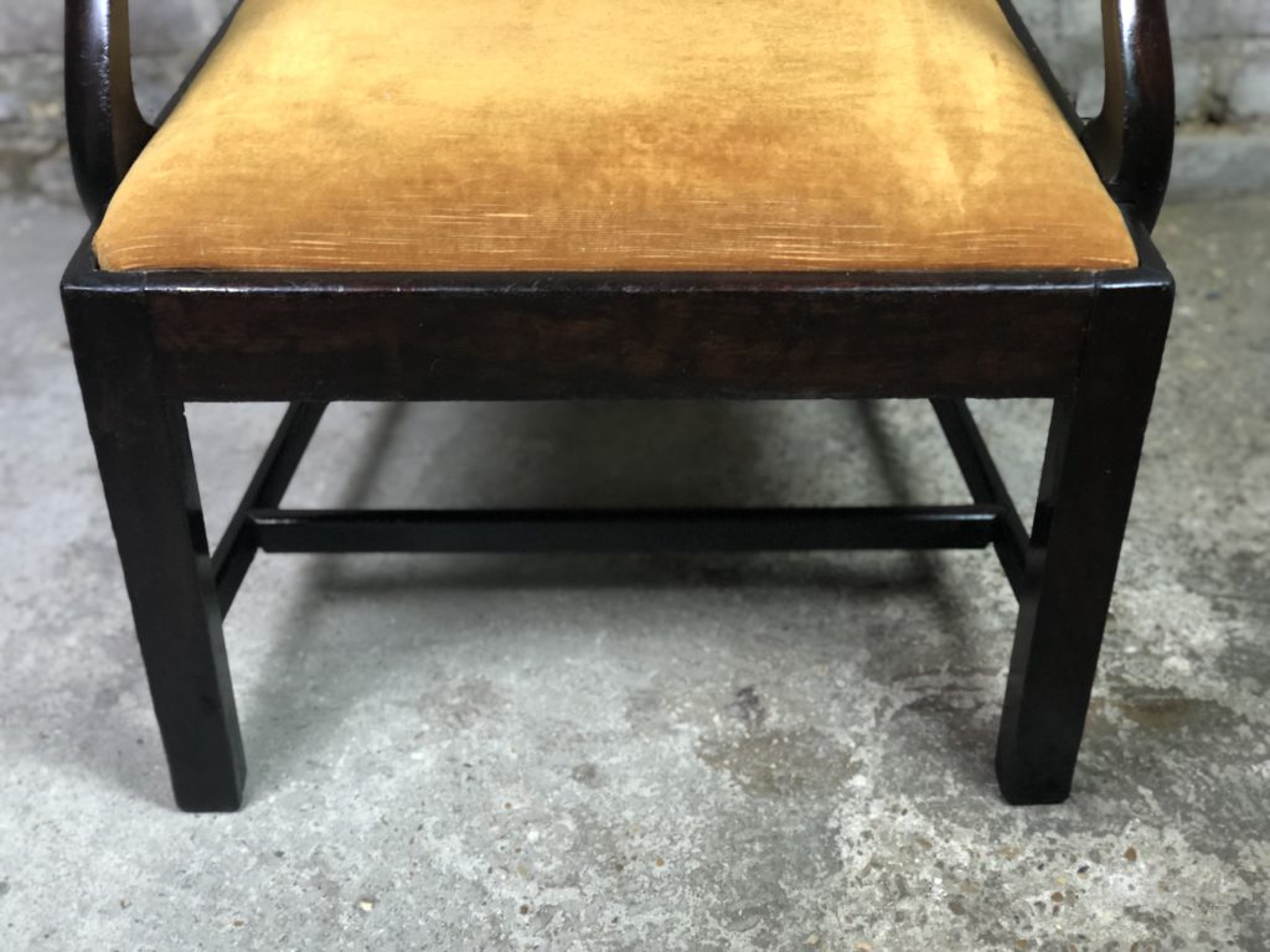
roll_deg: +2.4
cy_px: 476
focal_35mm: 52
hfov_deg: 36.8
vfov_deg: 28.0
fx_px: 1908
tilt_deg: -40.5
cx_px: 635
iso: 125
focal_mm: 6
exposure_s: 1/25
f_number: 2.4
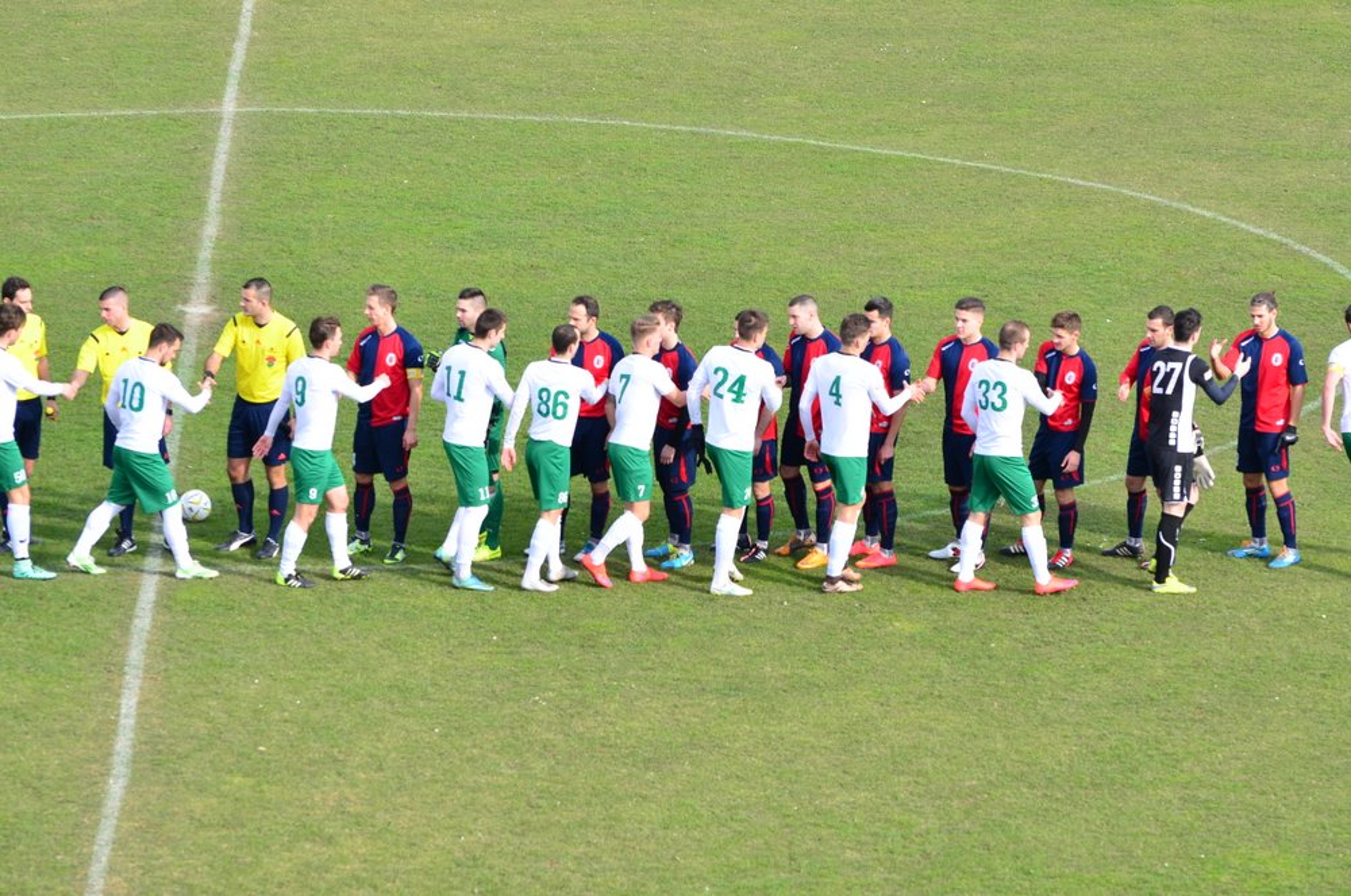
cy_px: 448
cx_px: 676
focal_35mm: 232
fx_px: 8710
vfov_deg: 5.9
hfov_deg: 8.9
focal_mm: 155
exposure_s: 1/640
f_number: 5.6
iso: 320
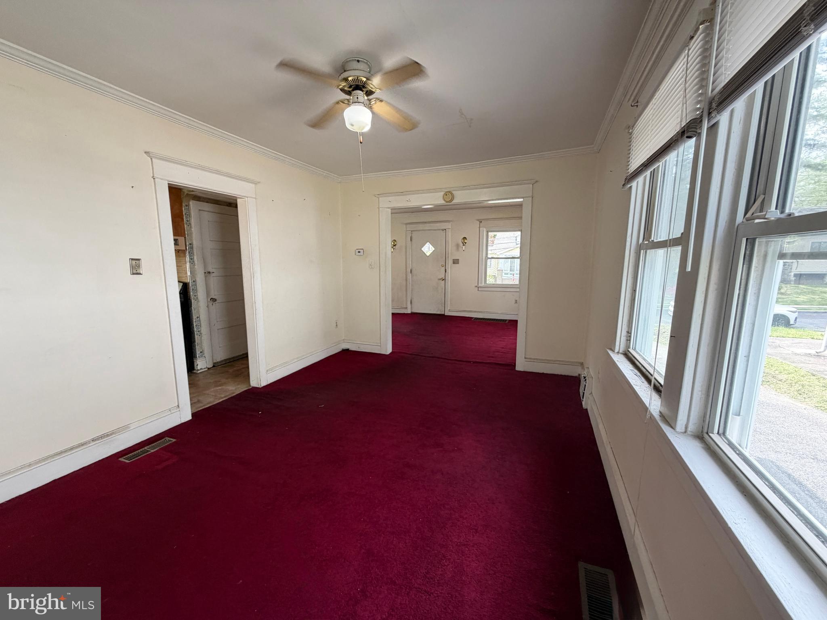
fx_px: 334
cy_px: 310
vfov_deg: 85.7
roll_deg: +1.4
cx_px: 414
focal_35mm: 14
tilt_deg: -8.3
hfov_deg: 102.1
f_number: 2.2
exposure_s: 1/121
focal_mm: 2.22
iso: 125
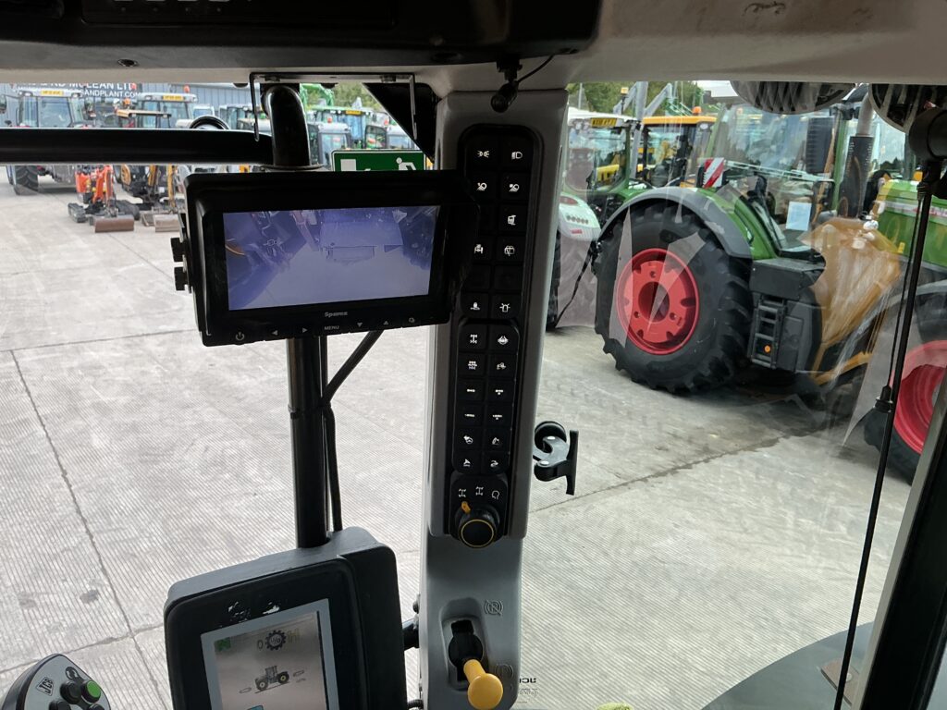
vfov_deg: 49.7
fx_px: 766
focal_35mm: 28
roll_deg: -2.4
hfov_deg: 63.4
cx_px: 474
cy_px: 355
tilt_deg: -14.9
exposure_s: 1/205
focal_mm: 3
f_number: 1.8
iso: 20
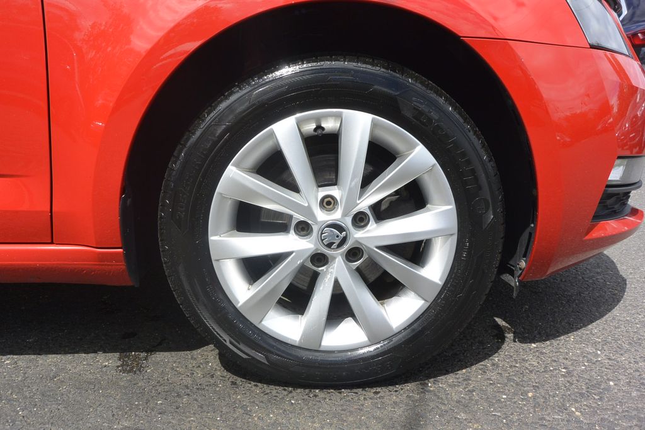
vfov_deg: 47.9
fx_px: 484
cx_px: 322
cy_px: 215
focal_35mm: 27
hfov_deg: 67.4
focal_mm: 10
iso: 160
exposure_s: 1/800
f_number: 5
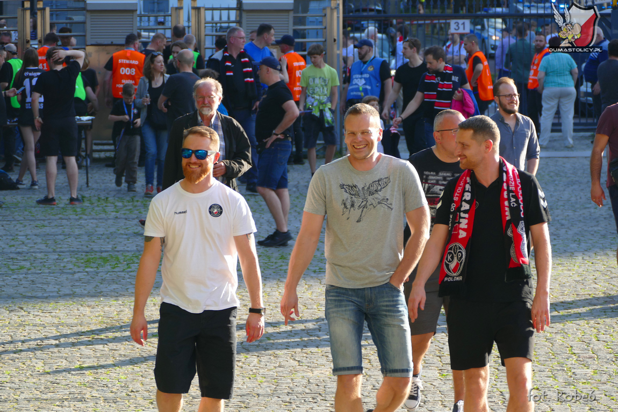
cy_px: 206
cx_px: 309
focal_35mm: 221
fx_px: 3794
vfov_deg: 6.2
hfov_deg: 9.3
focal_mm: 80.51
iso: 125
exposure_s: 1/250
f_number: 4
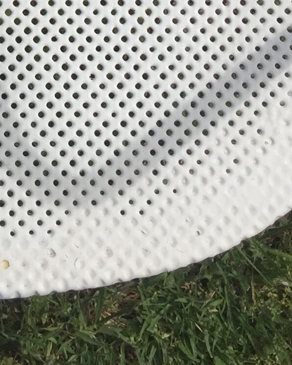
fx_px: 1340
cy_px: -316
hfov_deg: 11.8
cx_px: -161
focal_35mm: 124
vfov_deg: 13.7
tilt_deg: -69.4
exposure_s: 1/3968
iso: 32
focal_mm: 4.15
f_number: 2.2
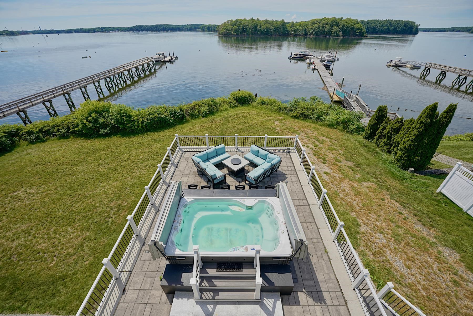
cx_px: 236
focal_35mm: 14
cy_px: 158
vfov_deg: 81.2
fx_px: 184
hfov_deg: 104.3
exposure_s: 1/250
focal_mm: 14
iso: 100
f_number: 8
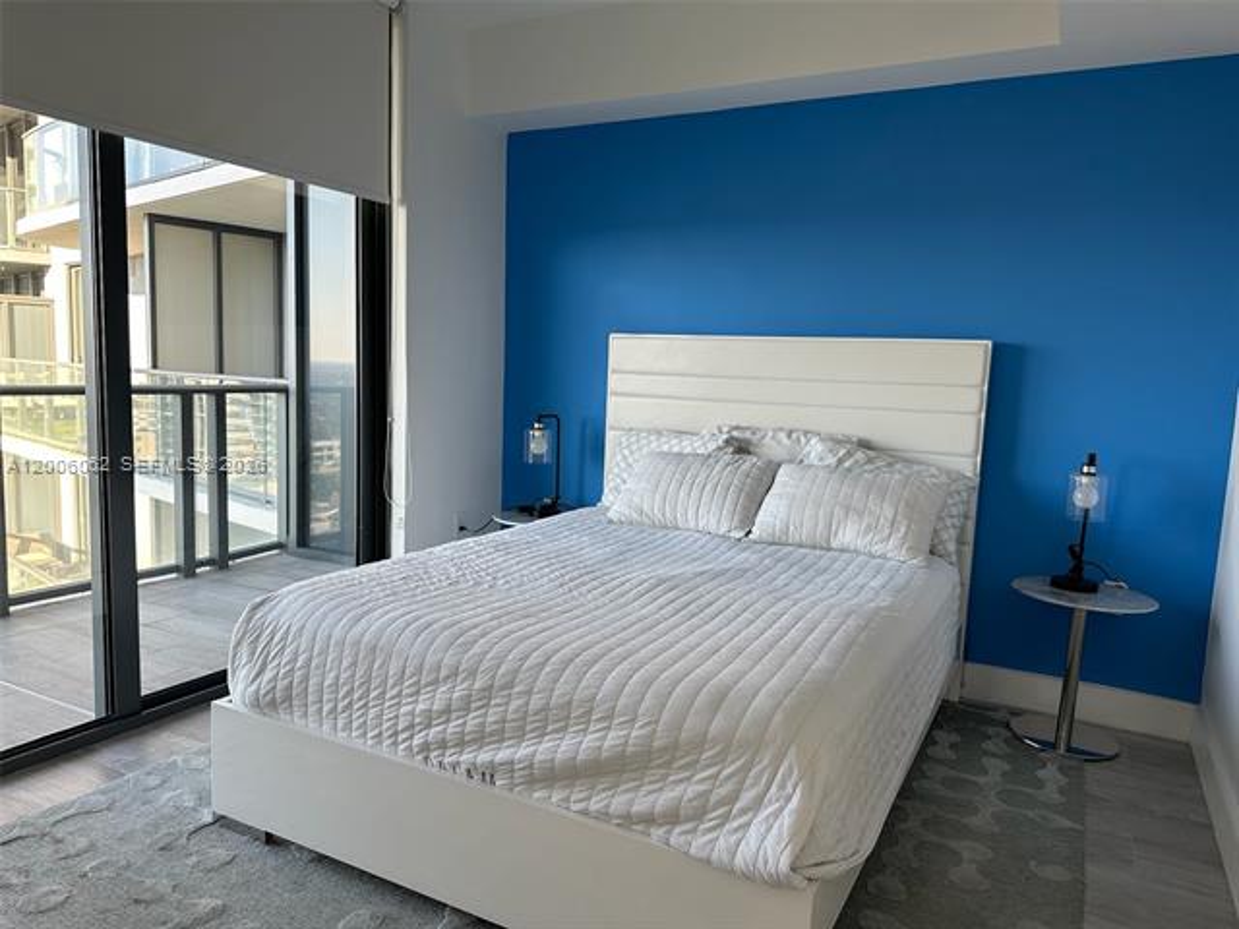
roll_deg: -2.1
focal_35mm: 24
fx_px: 859
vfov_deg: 56.8
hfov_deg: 71.6
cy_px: 464
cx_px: 620
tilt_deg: -7.0
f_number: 1.78
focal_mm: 6.86
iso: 80
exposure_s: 1/121
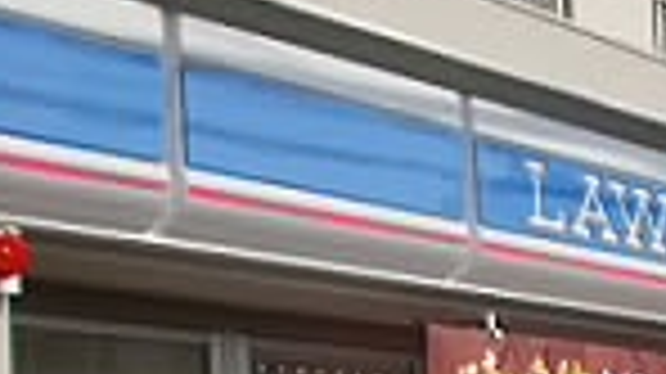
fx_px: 1641
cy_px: 543
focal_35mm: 93
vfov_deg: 12.4
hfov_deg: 21.9
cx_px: 698
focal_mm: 4.65
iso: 64
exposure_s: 1/200
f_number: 7.8
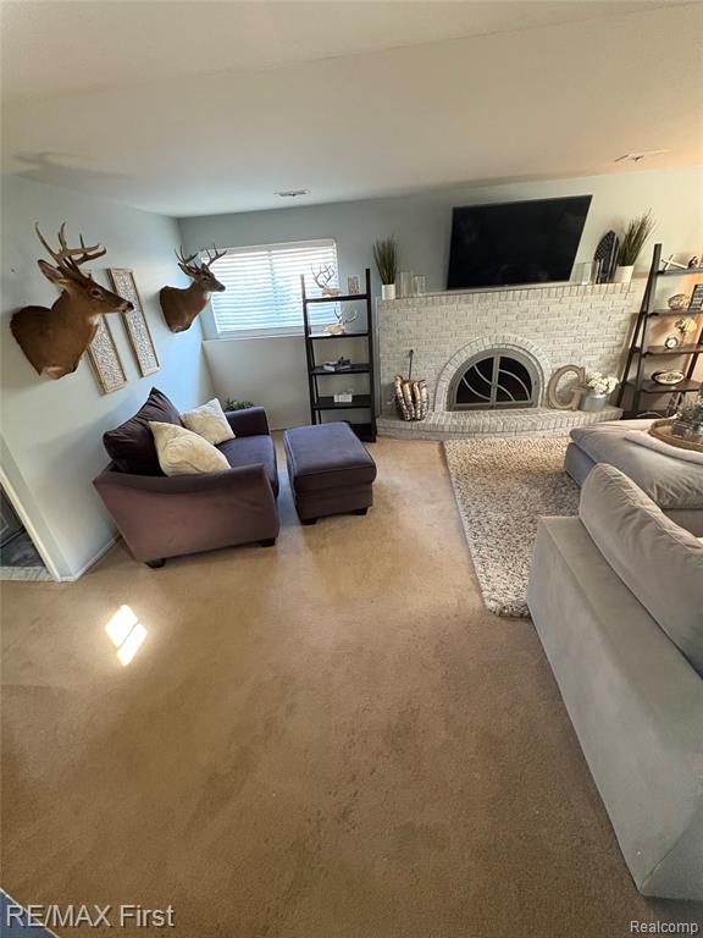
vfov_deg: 102.1
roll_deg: +4.4
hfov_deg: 85.7
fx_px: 379
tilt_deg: -26.2
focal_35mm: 14
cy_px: 469
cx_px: 352
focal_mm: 2.22
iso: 640
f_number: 2.2
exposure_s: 1/60
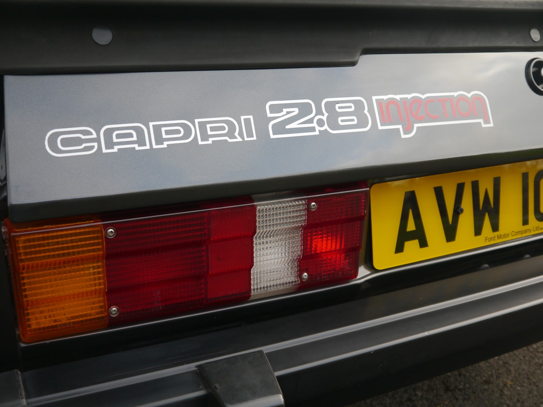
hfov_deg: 49.0
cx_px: 272
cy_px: 204
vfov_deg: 37.7
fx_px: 596
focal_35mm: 38
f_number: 4.2
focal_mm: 19
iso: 200
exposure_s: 1/60
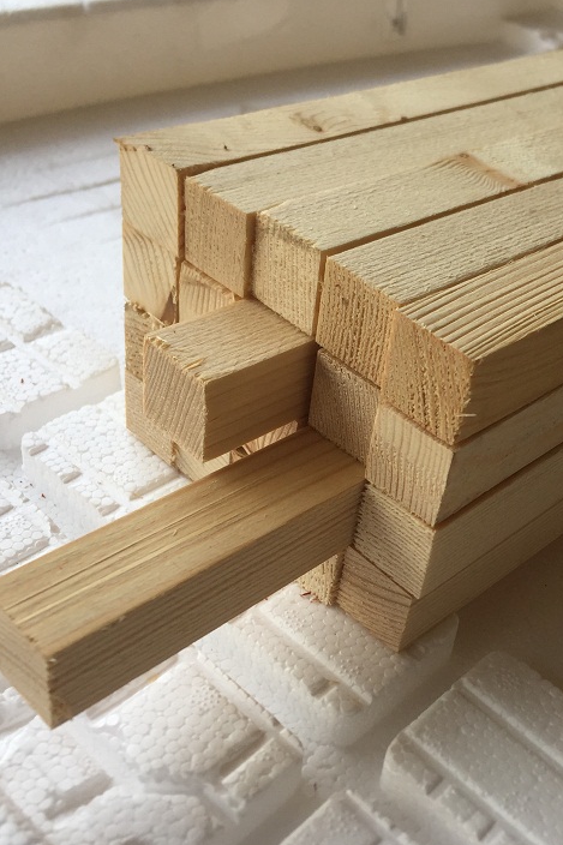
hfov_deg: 30.8
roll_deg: -16.0
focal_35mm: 42
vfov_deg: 46.4
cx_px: 483
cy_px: 435
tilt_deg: -38.3
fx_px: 986
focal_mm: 4.15
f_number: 2.2
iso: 32
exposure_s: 1/421
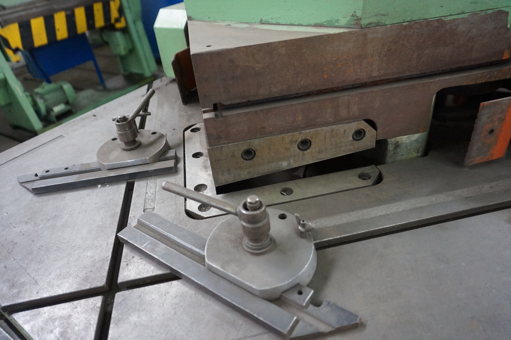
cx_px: 256
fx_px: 340
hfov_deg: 73.8
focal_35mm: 24
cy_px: 170
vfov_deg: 53.1
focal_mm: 16
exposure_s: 1/160
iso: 2500
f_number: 3.5
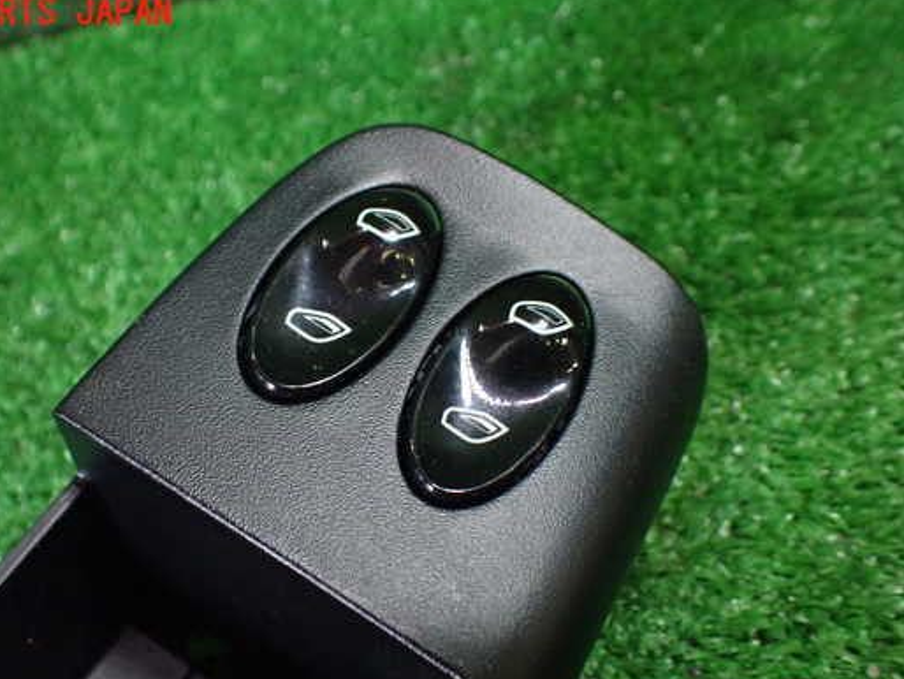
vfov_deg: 40.6
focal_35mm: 35
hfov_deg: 52.4
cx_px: 380
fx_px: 914
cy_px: 387
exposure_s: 1/125
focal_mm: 5.4
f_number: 2.3
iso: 800
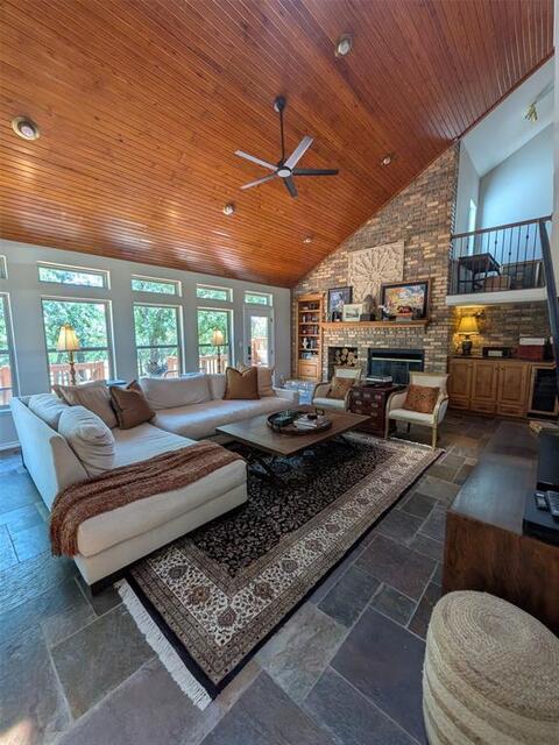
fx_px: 280
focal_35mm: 13
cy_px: 372
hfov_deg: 89.9
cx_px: 280
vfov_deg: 106.2
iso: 49
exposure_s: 1/49.3
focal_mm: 1.54
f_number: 2.2
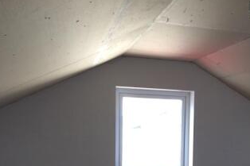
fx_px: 389
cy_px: 156
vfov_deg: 23.4
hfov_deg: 34.2
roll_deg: -1.3
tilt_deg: -6.1
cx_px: 213
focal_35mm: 56
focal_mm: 4.15
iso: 40
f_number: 2.2
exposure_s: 1/50
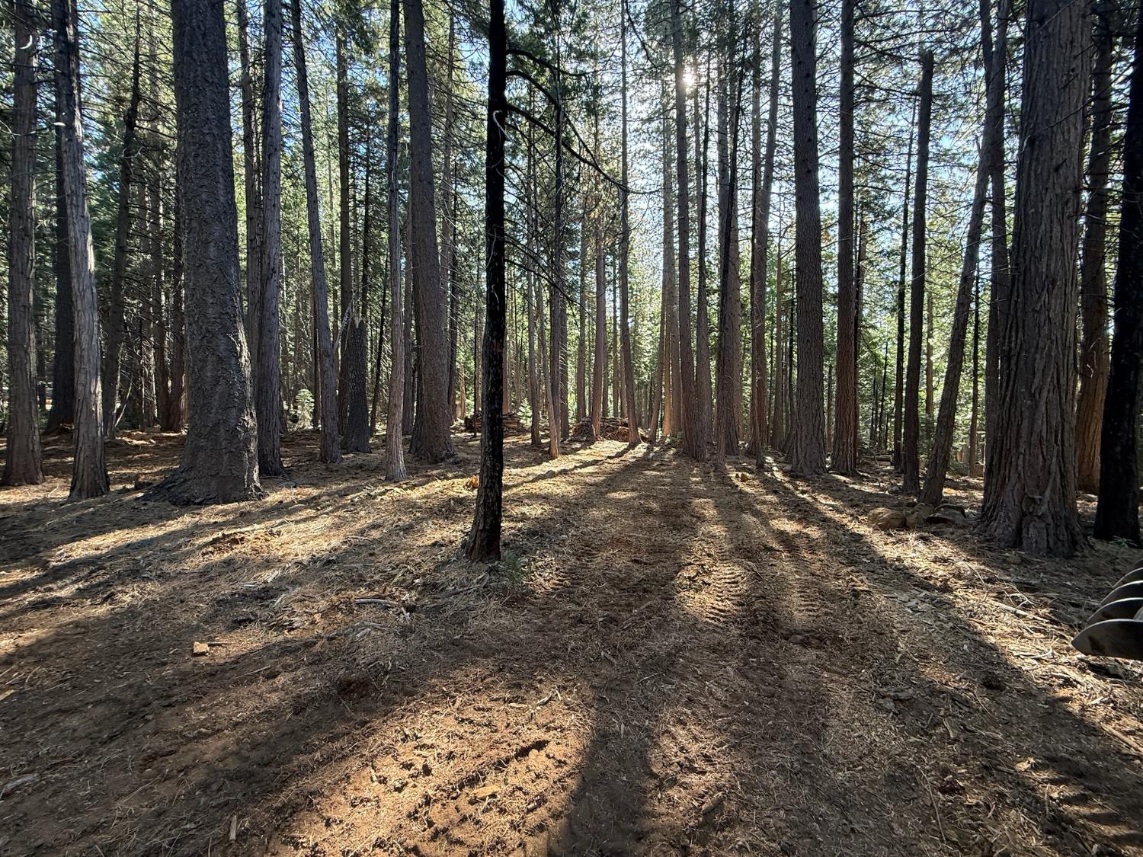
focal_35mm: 14
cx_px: 572
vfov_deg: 85.7
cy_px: 428
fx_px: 462
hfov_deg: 102.1
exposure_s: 1/99
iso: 160
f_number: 2.2
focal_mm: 2.22
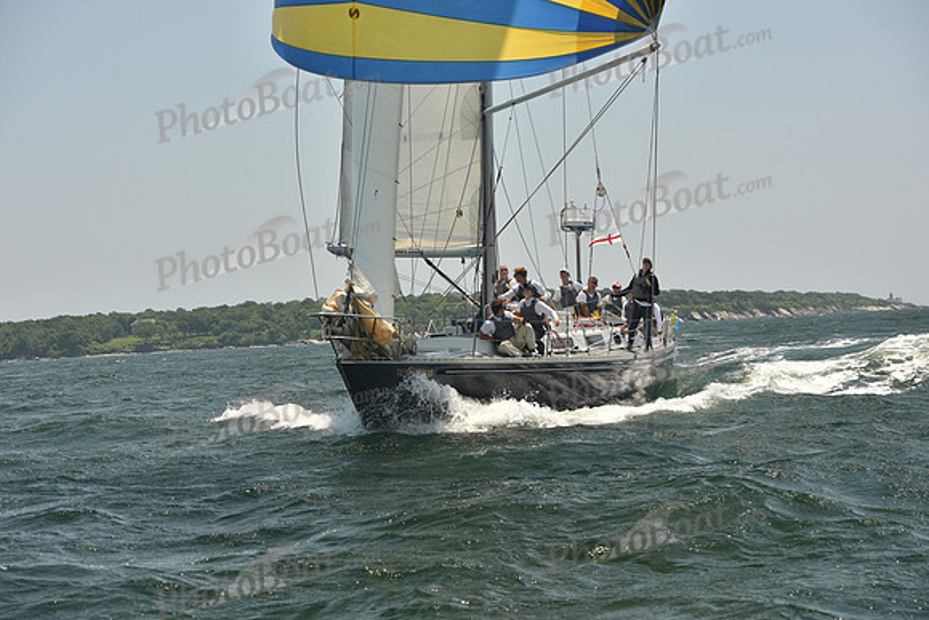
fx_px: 1807
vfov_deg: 19.5
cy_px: 310
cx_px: 464
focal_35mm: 70
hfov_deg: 28.8
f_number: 6.3
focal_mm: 70
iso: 250
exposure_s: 1/640
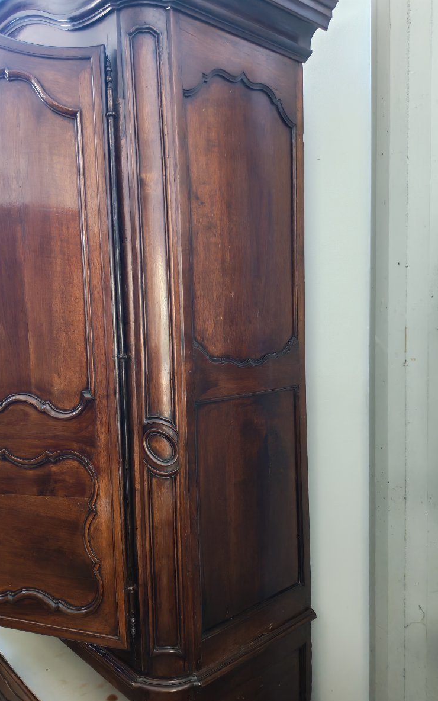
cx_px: 179
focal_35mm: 29
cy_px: 354
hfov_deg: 43.0
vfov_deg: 64.6
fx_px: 554
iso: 2500
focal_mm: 6.12
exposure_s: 1/50
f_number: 1.9
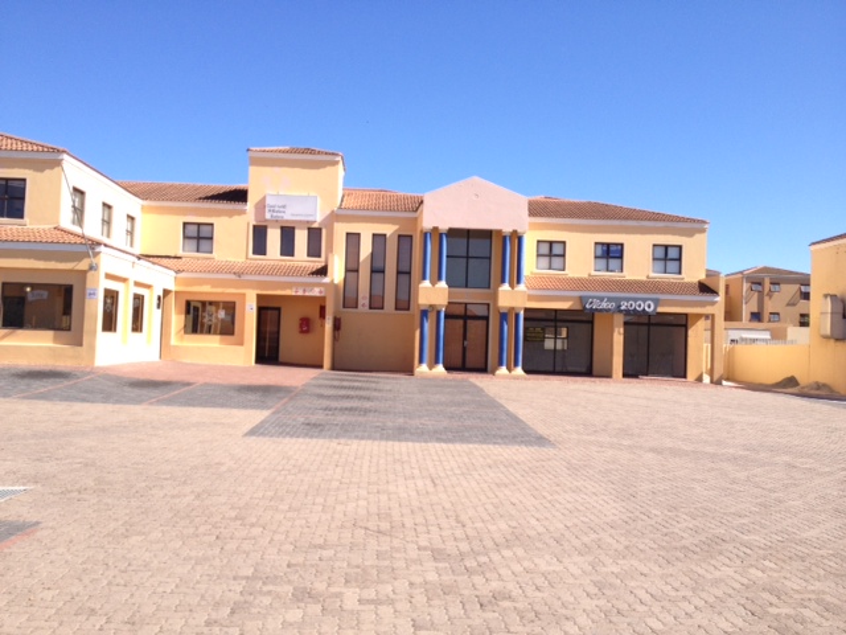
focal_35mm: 35
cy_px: 318
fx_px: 855
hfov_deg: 52.6
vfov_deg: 40.7
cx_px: 423
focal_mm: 4.28
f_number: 2.4
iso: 64
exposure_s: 1/968
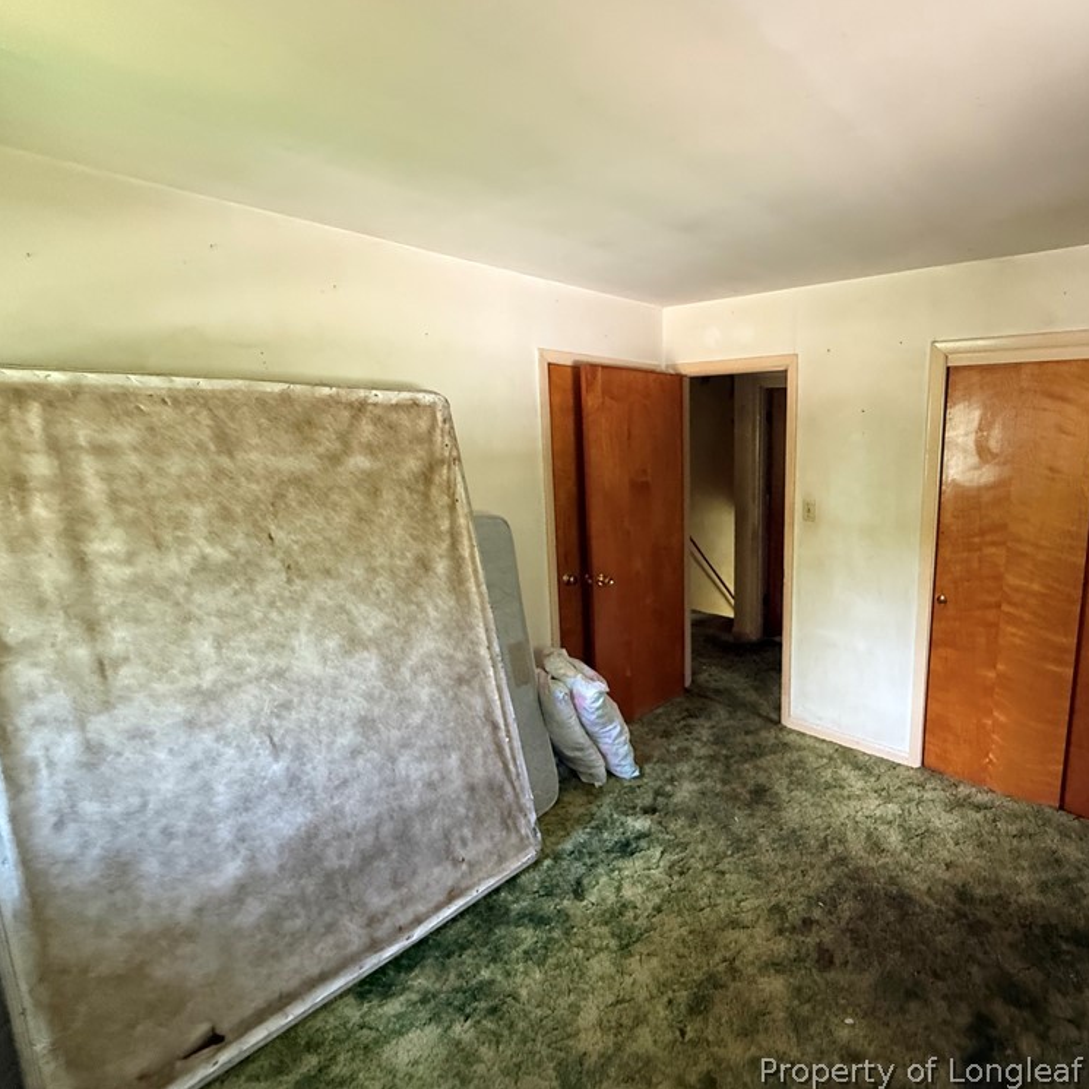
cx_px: 722
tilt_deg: -7.3
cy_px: 534
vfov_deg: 84.0
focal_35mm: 17
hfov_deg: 81.3
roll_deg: +1.7
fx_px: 605
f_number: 2.2
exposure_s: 1/60
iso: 640
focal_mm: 2.22
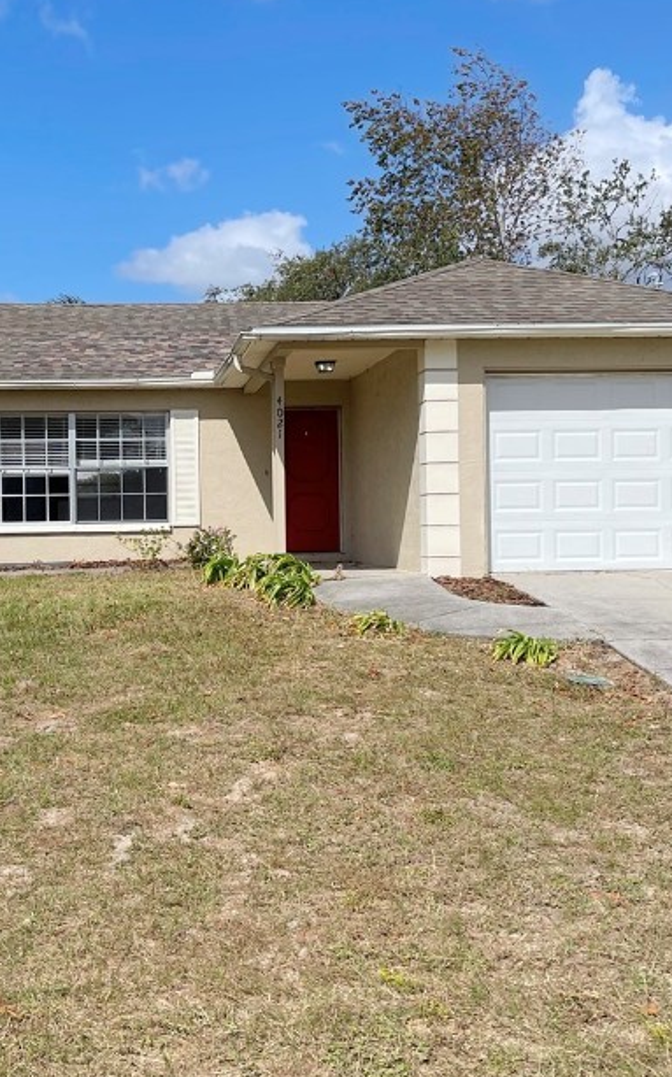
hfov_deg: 27.8
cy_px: 509
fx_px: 1350
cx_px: 223
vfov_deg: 43.5
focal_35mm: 46
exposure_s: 1/8547
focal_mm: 5.1
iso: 50
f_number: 1.6
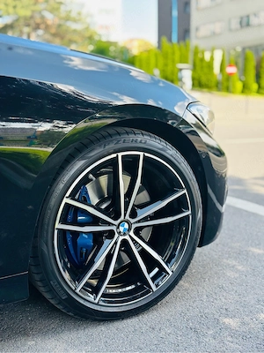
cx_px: 132
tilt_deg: -8.9
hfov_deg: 30.3
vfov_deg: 39.7
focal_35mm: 48
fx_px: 488
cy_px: 176
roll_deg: +0.0
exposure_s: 1/615
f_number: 1.78
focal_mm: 6.86
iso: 80
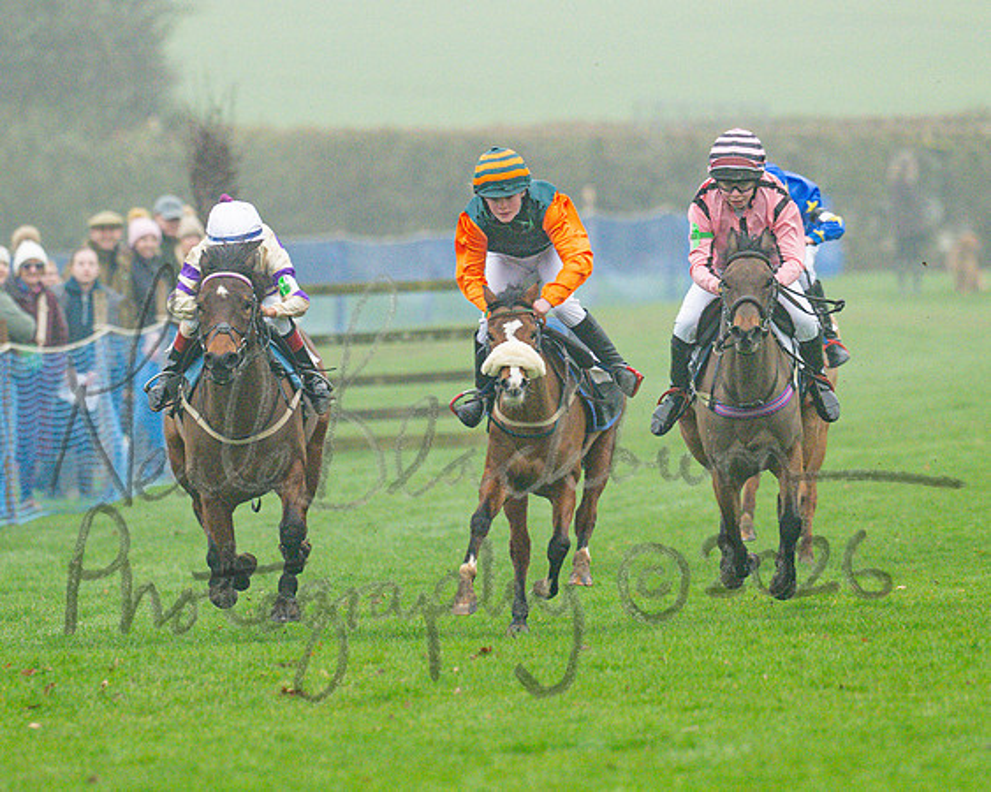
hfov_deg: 2.2
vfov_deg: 1.8
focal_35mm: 871
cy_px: 410
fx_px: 25548
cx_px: 308
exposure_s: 1/1250
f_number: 5
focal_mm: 400
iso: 800
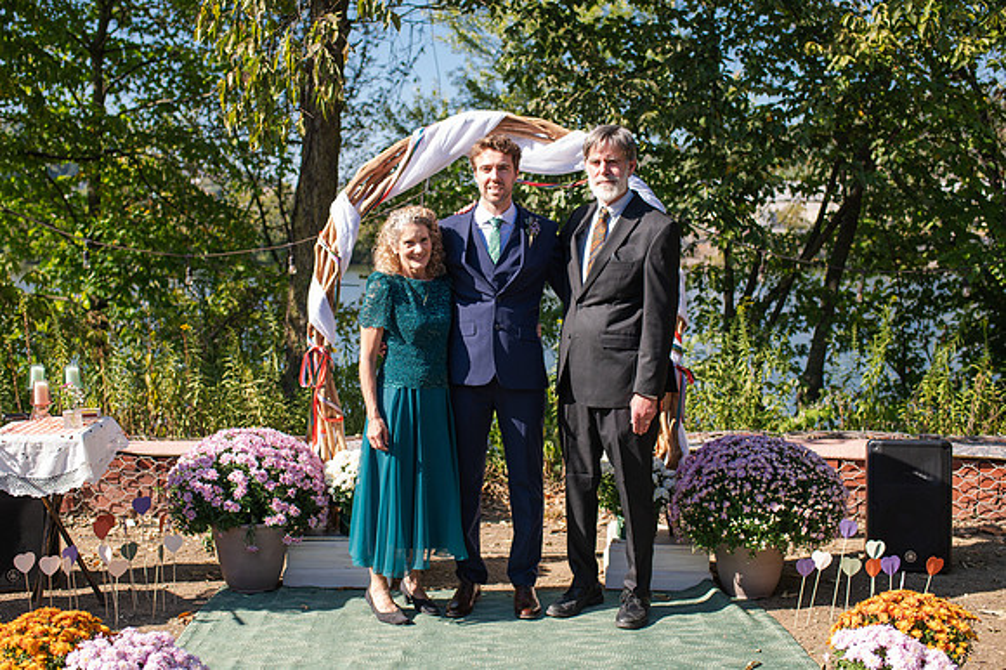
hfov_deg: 47.8
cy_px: 328
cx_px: 483
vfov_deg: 32.9
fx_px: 1135
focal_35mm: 41
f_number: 3.2
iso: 320
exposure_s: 1/2000
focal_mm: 35
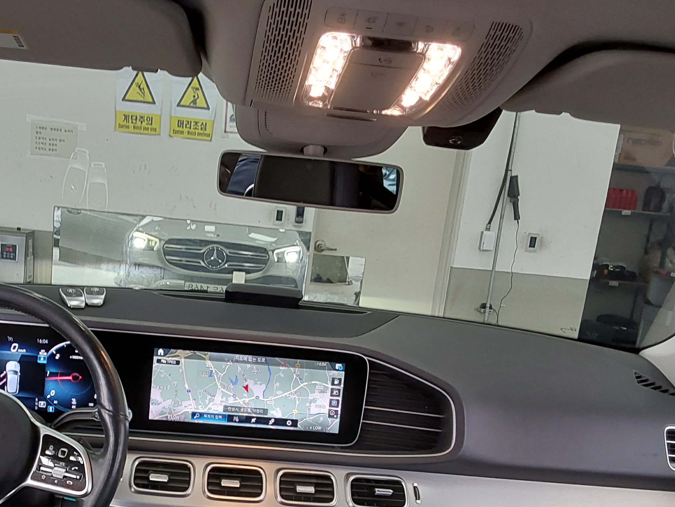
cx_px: 227
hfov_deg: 47.1
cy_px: 349
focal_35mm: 39
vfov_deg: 36.3
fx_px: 761
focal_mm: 2.91
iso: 160
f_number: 1.9
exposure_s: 1/60
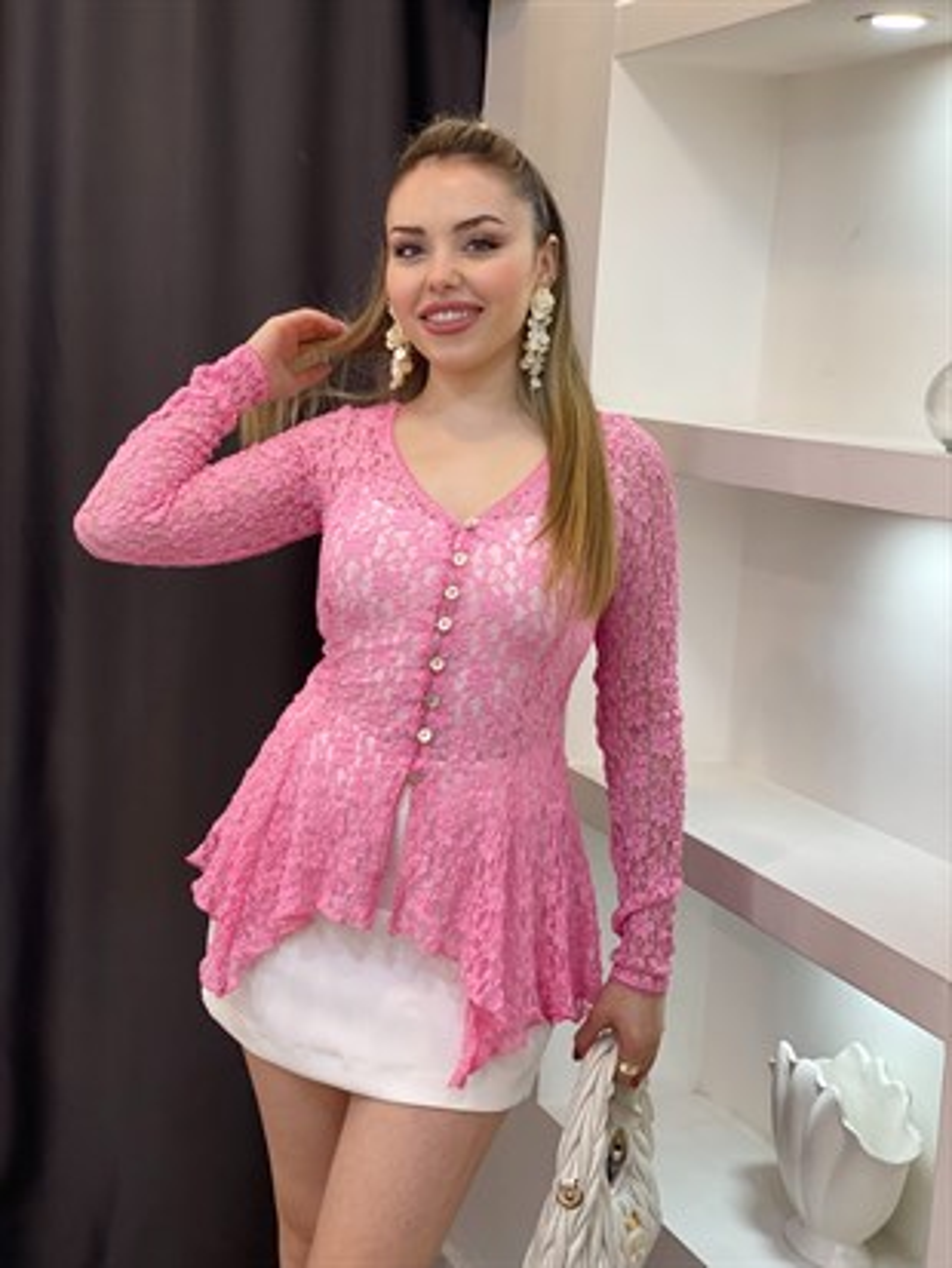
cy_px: 634
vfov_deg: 36.8
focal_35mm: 52
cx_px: 476
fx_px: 1906
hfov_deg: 28.0
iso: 80
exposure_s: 1/100
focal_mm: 6
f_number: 2
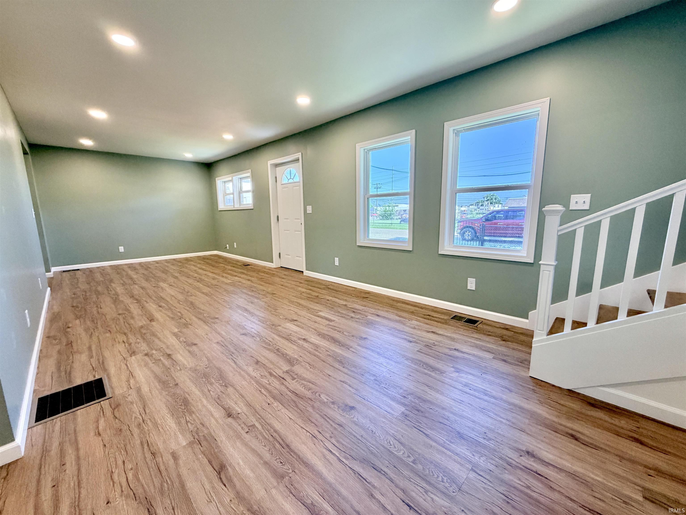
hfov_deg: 102.1
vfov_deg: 85.7
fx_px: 277
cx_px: 343
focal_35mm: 14
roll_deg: +0.4
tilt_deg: -10.0
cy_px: 258
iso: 250
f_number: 2.2
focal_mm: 2.22
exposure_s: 1/120
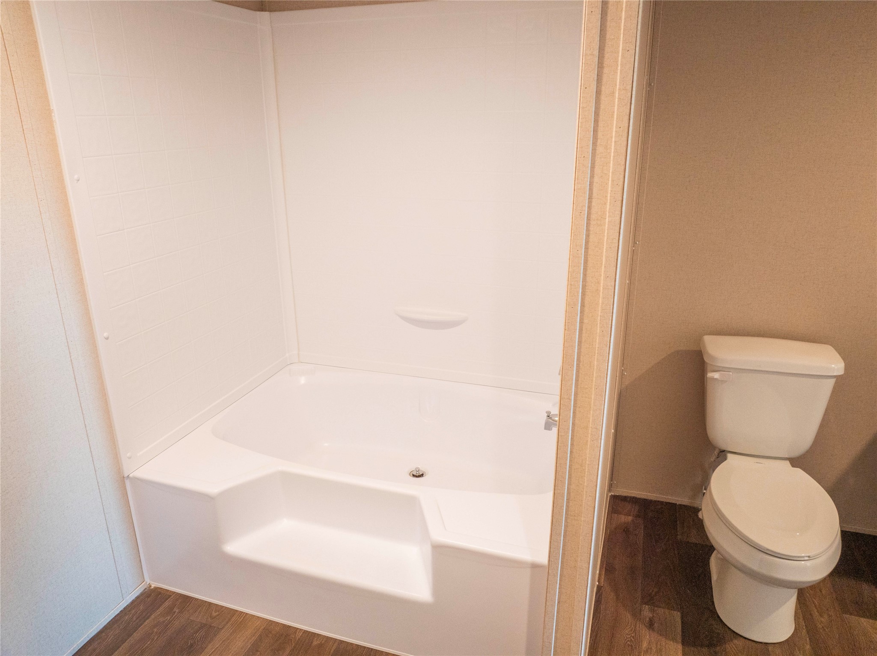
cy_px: 328
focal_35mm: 24
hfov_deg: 71.6
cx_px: 438
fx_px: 608
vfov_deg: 56.8
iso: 270
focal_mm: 12.29
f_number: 2.8
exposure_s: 1/15
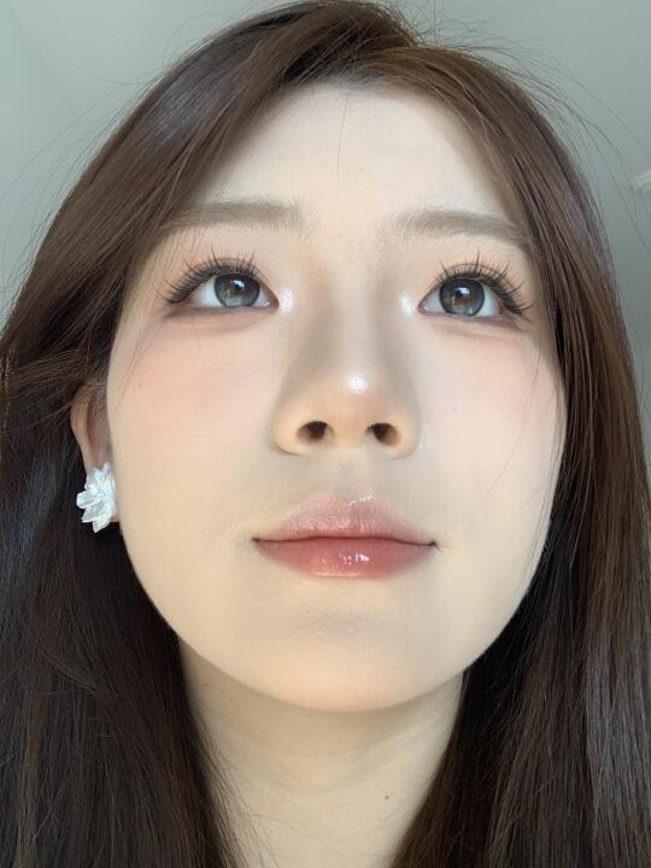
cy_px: 434
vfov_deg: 56.8
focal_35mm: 32
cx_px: 326
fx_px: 802
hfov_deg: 44.2
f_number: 2.2
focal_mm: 2.87
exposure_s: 1/121
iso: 32
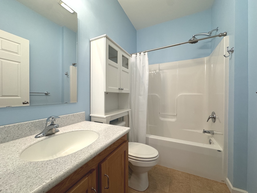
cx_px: 128
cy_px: 96
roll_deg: -0.6
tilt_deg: -1.0
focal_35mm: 14
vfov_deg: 85.7
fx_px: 104
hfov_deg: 102.1
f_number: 2.2
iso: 200
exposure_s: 1/120
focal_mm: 2.22
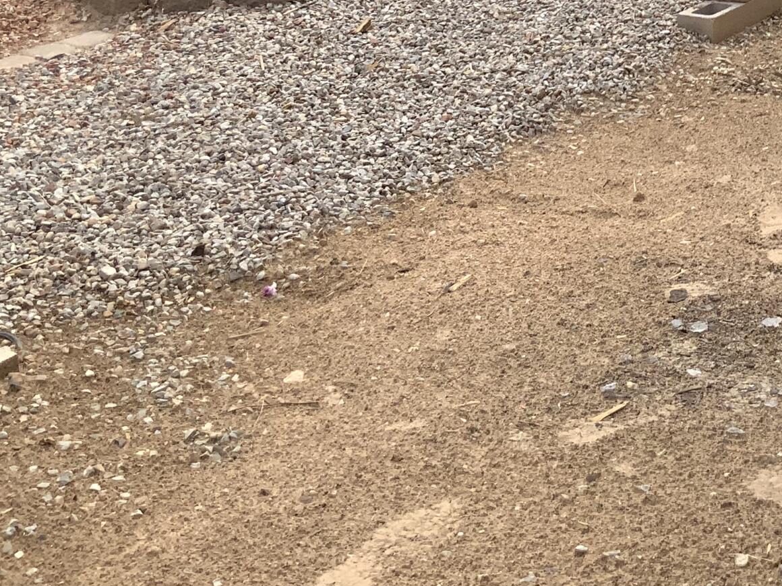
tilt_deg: -10.1
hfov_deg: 24.8
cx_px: 774
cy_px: -148
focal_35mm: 75
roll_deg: +0.8
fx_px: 1694
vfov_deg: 18.4
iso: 16
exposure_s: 1/883
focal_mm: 3
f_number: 1.8
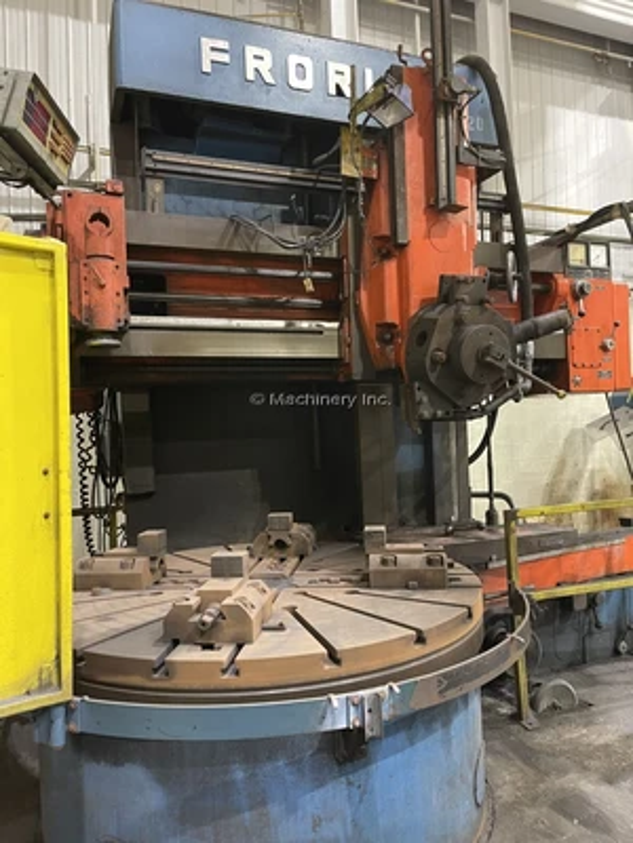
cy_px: 422
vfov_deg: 69.4
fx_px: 610
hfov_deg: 54.9
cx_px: 316
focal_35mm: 25
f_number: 1.6
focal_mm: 5.1
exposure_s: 1/40
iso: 640
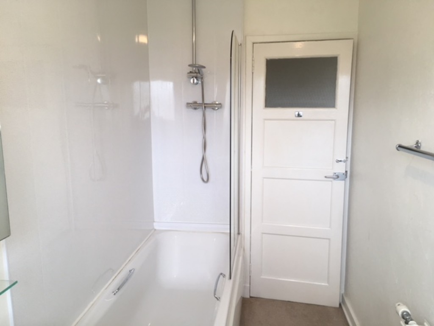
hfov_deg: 61.7
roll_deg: +0.7
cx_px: 217
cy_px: 163
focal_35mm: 29
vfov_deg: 48.2
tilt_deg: -10.1
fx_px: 364
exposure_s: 1/100
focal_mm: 4.15
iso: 40
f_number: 2.2
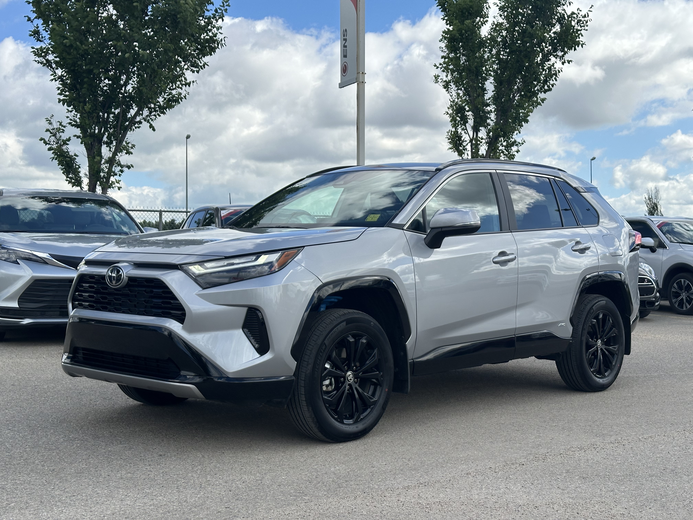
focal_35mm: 48
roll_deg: +0.3
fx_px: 961
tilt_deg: +0.6
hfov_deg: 39.7
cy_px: 260
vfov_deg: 30.3
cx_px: 346
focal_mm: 6.86
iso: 64
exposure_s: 1/4016
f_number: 1.78
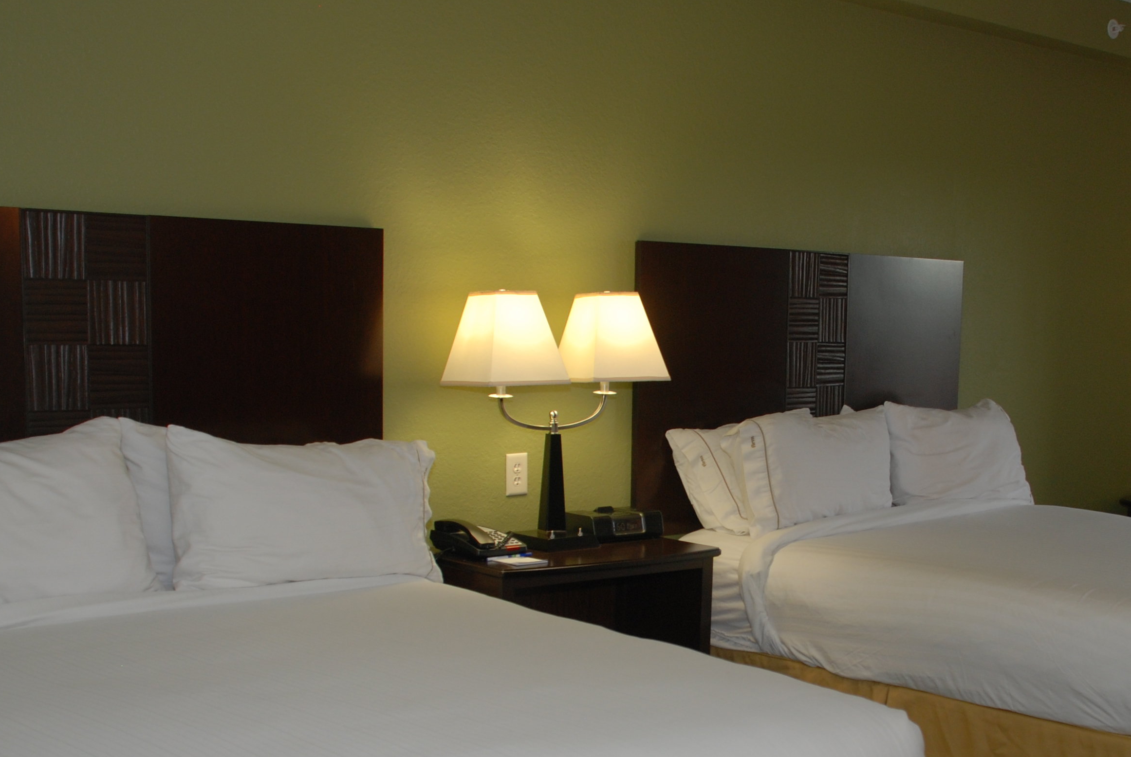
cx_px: 751
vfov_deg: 26.7
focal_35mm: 50
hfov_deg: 39.1
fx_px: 1573
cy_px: 560
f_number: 4
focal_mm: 20
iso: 200
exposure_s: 1/60
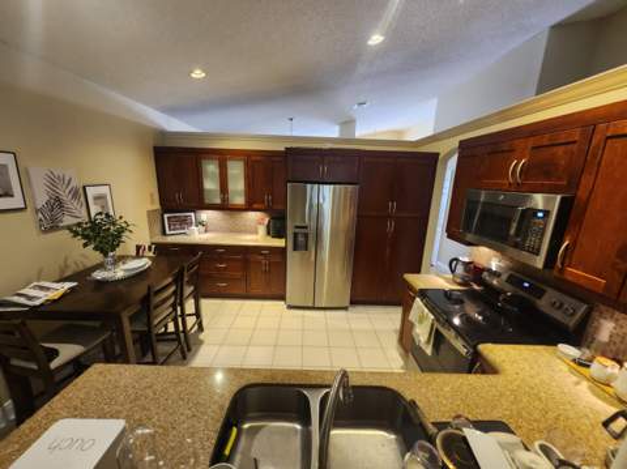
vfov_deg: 89.8
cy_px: 234
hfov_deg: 106.2
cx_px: 314
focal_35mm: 13
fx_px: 235
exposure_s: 1/30
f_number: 2.2
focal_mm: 1.74
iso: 320
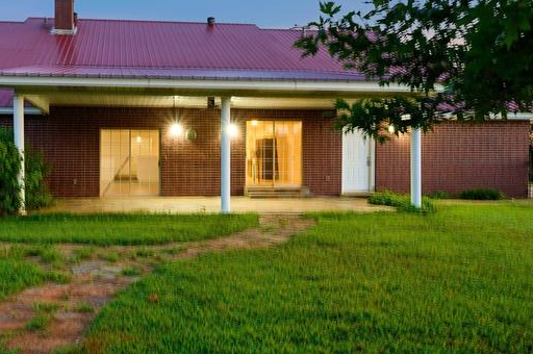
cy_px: 155
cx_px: 156
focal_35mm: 28
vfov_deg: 46.2
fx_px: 414
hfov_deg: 62.9
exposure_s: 1/2
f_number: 10
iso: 320
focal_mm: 14
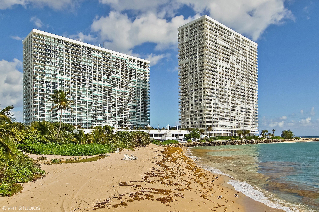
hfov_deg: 73.8
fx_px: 212
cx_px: 160
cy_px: 106
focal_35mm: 24
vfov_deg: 53.1
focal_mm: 16
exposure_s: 1/1000
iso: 200
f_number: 8
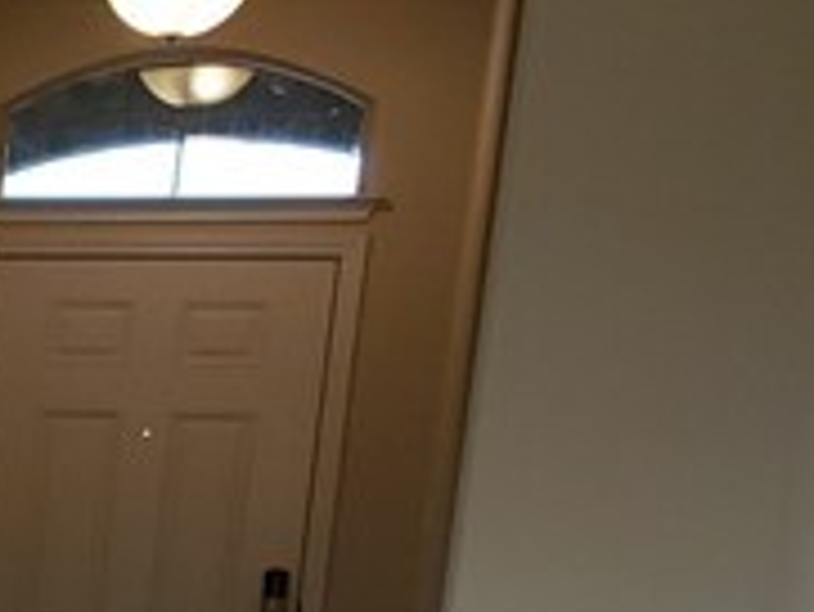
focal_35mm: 147
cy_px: 1184
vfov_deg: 9.5
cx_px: -1322
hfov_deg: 10.8
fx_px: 3459
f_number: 2.4
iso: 64
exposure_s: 1/60
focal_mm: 4.3
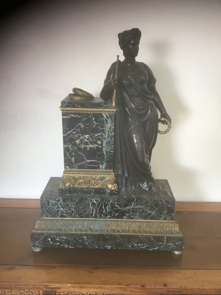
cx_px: 110
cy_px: 148
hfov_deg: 45.4
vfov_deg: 58.4
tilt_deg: -18.5
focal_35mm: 31
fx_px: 264
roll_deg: -1.0
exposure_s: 1/33
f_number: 2.4
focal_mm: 3.3
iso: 80
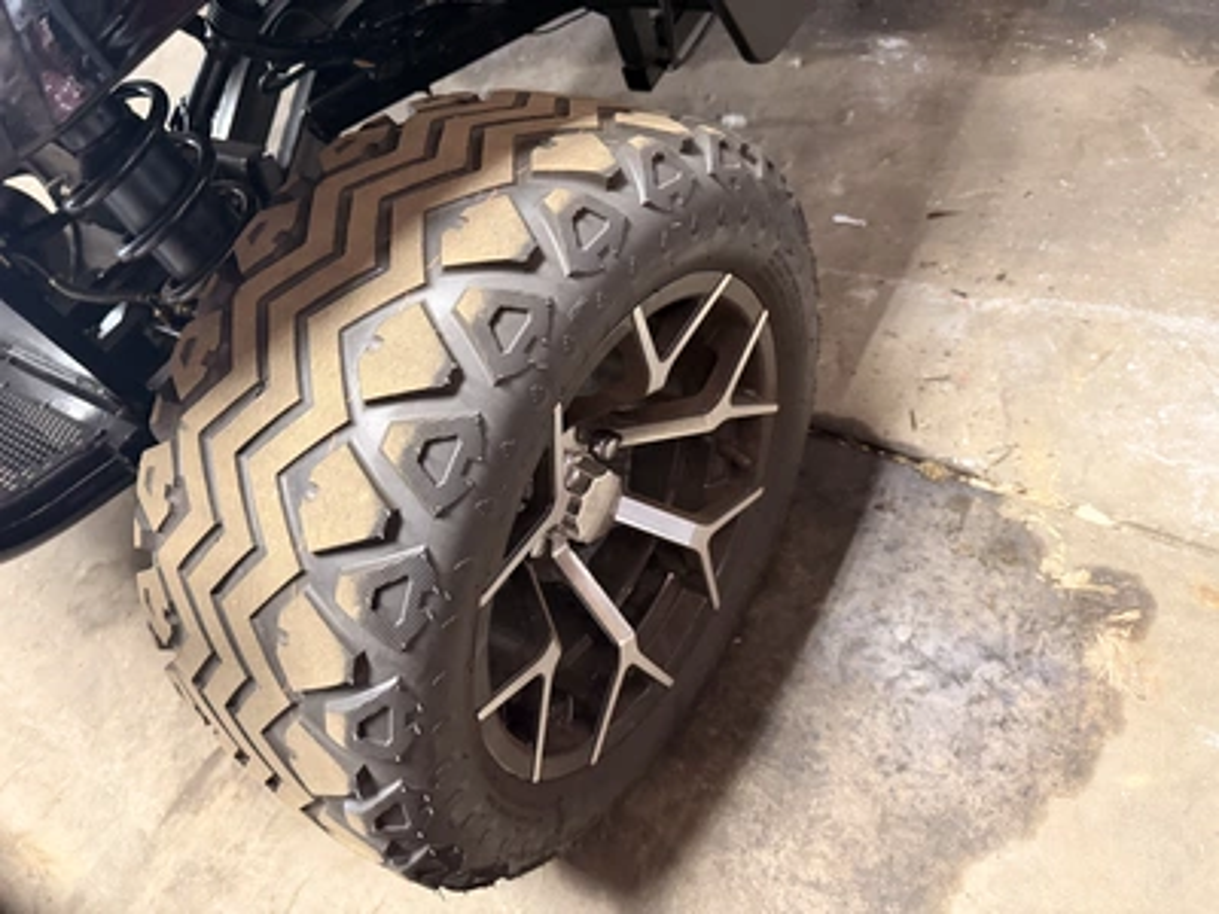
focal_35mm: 24
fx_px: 845
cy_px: 457
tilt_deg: -55.3
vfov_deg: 56.8
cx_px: 610
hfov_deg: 71.6
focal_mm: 6.76
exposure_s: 1/40
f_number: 1.78
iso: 800
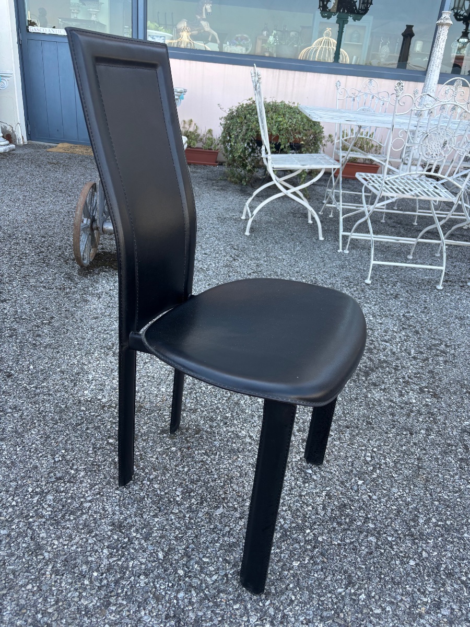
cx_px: 235
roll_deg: -6.6
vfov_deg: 67.3
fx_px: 471
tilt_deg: -24.6
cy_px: 314
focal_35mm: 26
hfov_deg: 53.1
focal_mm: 5.96
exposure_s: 1/219
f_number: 1.6
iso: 40
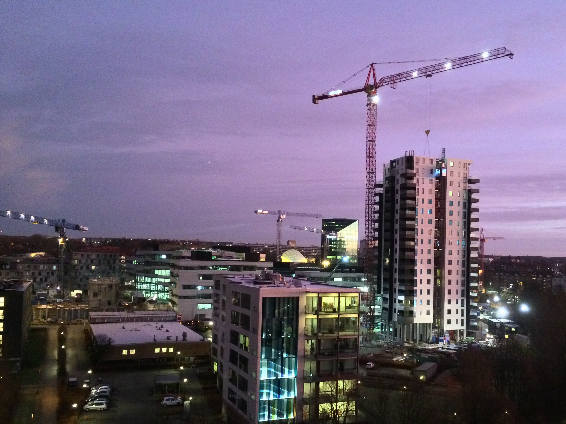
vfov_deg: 40.6
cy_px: 239
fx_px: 572
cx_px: 338
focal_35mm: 35
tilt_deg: +1.7
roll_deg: -1.7
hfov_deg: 52.3
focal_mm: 4.15
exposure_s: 1/17
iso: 640
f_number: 2.2
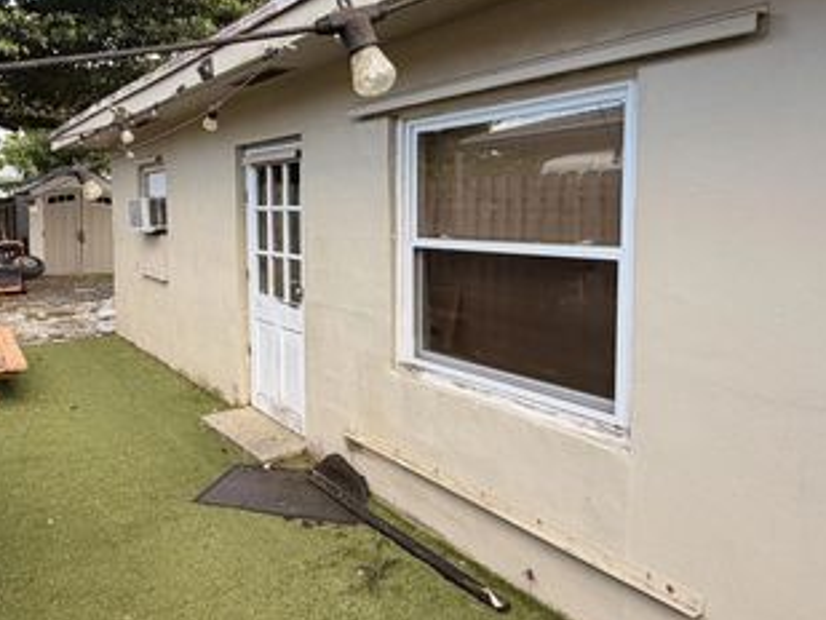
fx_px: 692
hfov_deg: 61.1
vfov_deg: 48.1
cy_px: 262
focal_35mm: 29
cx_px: 326
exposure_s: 1/169
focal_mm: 2.22
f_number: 2.2
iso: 40
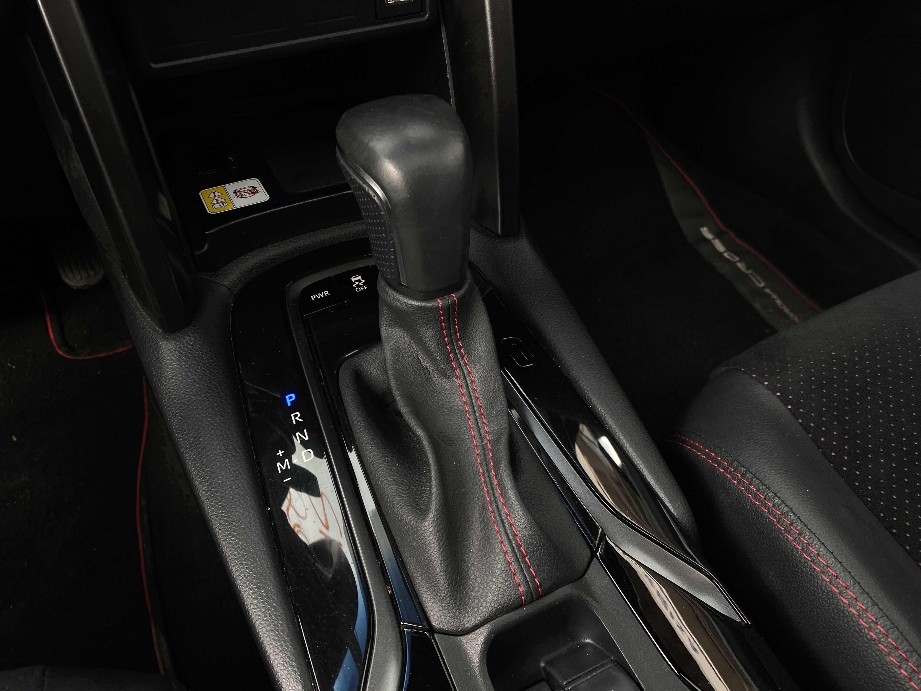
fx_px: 692
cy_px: 346
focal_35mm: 26
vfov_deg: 53.1
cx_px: 460
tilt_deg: -44.1
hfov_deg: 67.3
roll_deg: -2.6
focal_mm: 4.25
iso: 64
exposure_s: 1/121
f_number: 1.8
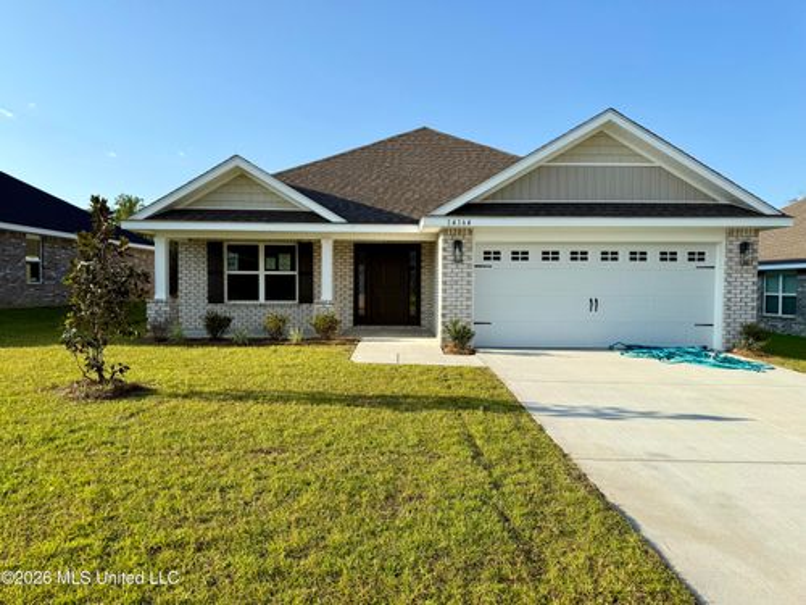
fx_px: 559
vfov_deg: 56.8
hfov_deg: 71.6
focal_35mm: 24
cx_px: 403
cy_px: 302
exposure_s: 1/3279
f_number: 1.78
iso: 80
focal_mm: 6.76
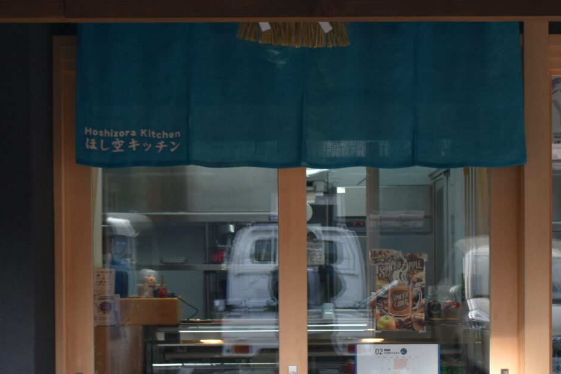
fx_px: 1736
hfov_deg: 18.3
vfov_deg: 12.2
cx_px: 354
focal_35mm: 111
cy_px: 321
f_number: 5
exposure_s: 1/250
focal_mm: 27
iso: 400
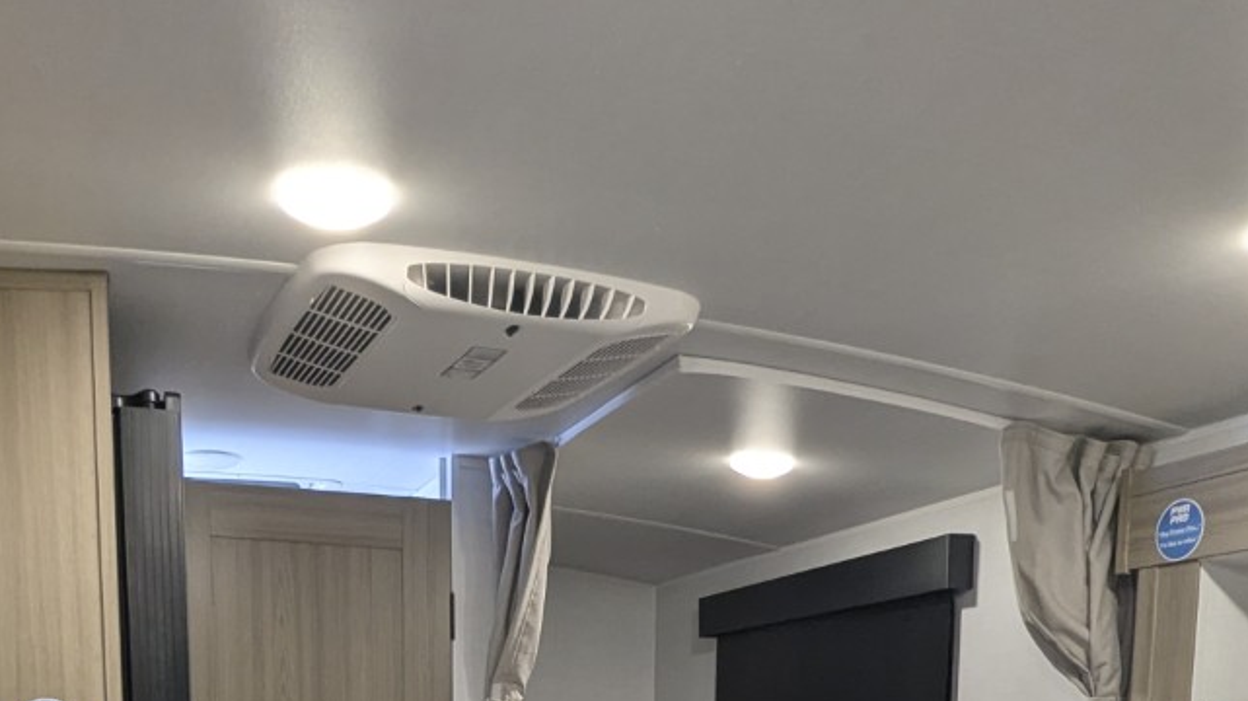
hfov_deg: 52.6
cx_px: 531
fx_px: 1257
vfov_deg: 26.0
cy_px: 941
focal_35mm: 38
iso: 88
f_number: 2.2
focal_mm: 2.35
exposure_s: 1/35.4
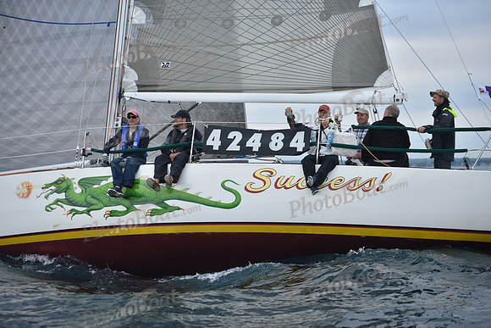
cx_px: 246
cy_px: 164
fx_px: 955
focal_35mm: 70
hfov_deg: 28.8
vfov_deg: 19.5
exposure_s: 1/640
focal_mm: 70
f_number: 2.8
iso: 500
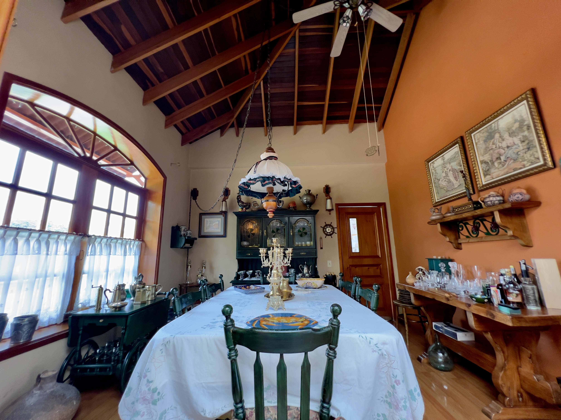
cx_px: 280
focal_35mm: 13
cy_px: 210
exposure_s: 1/60
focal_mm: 1.57
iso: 640
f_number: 1.8
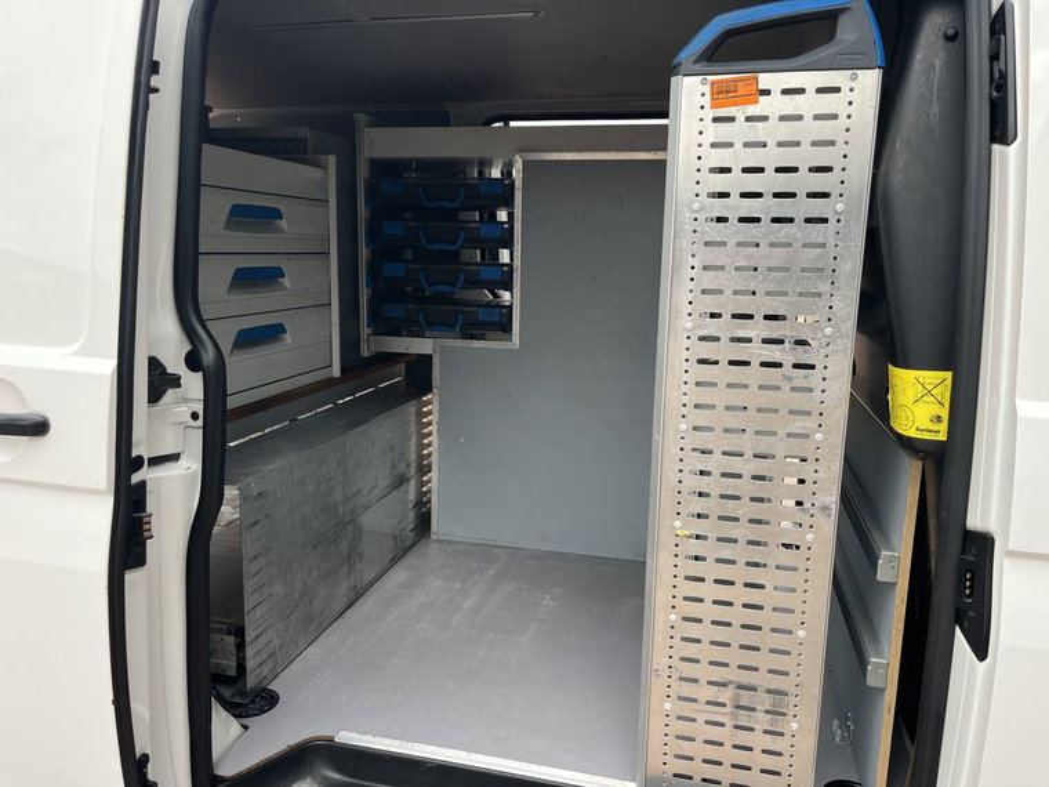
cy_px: 394
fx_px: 788
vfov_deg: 53.1
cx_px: 524
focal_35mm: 26
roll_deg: -1.9
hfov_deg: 67.3
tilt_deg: -11.8
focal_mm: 5.1
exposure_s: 1/649
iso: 50
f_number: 1.6
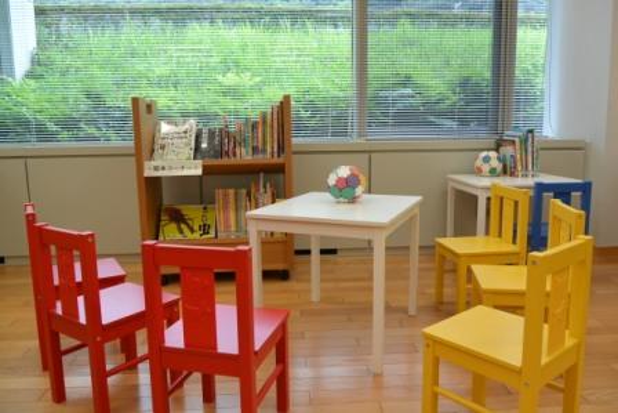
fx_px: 498
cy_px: 206
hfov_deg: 63.6
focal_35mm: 29
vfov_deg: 45.0
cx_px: 309
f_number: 4
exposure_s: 1/60
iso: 400
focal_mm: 10.9
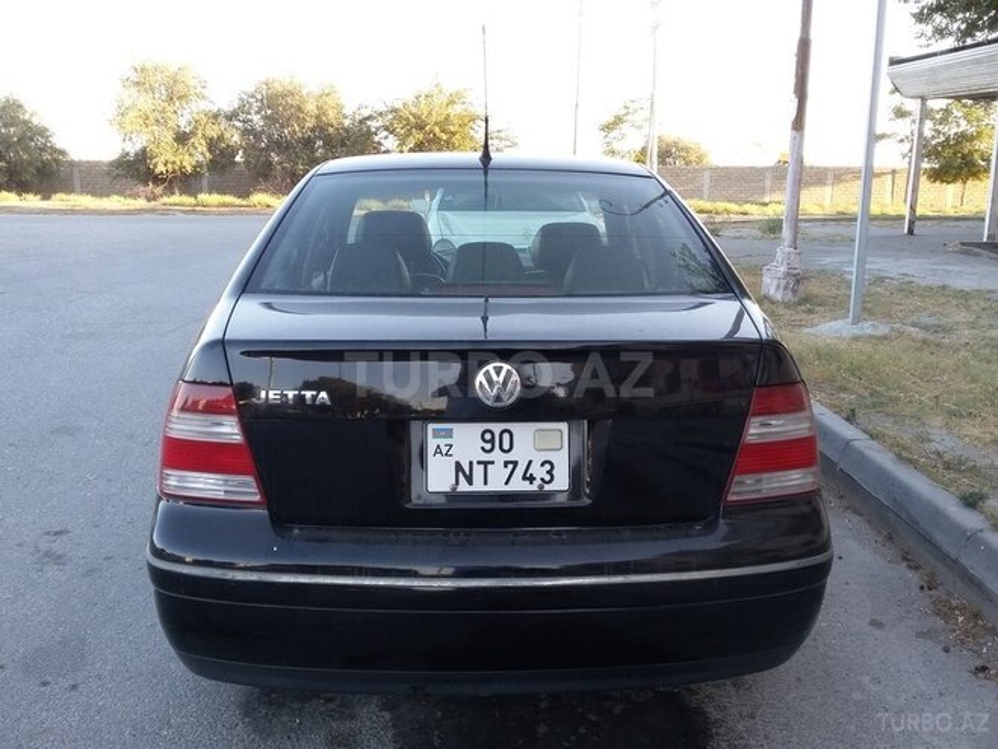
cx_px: 499
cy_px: 374
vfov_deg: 45.4
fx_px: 894
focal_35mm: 31
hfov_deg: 58.4
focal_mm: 3.3
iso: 80
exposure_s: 1/100
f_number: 2.2
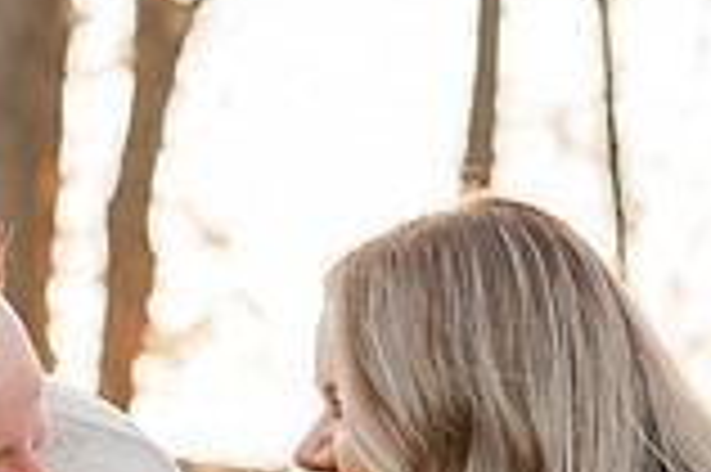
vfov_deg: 4.4
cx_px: 292
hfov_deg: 6.6
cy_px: 654
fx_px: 6156
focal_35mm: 312
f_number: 3.5
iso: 400
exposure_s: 1/320
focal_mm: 85
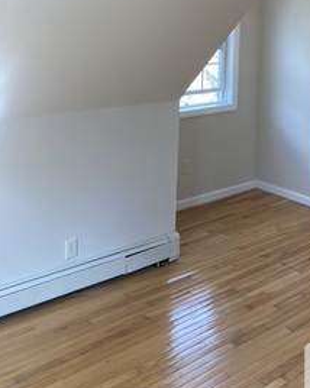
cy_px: 39
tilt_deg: -2.8
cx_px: 267
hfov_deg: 28.7
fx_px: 586
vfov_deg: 34.6
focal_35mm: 51
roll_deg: -2.8
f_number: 1.8
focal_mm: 3.99
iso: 50
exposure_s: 1/60
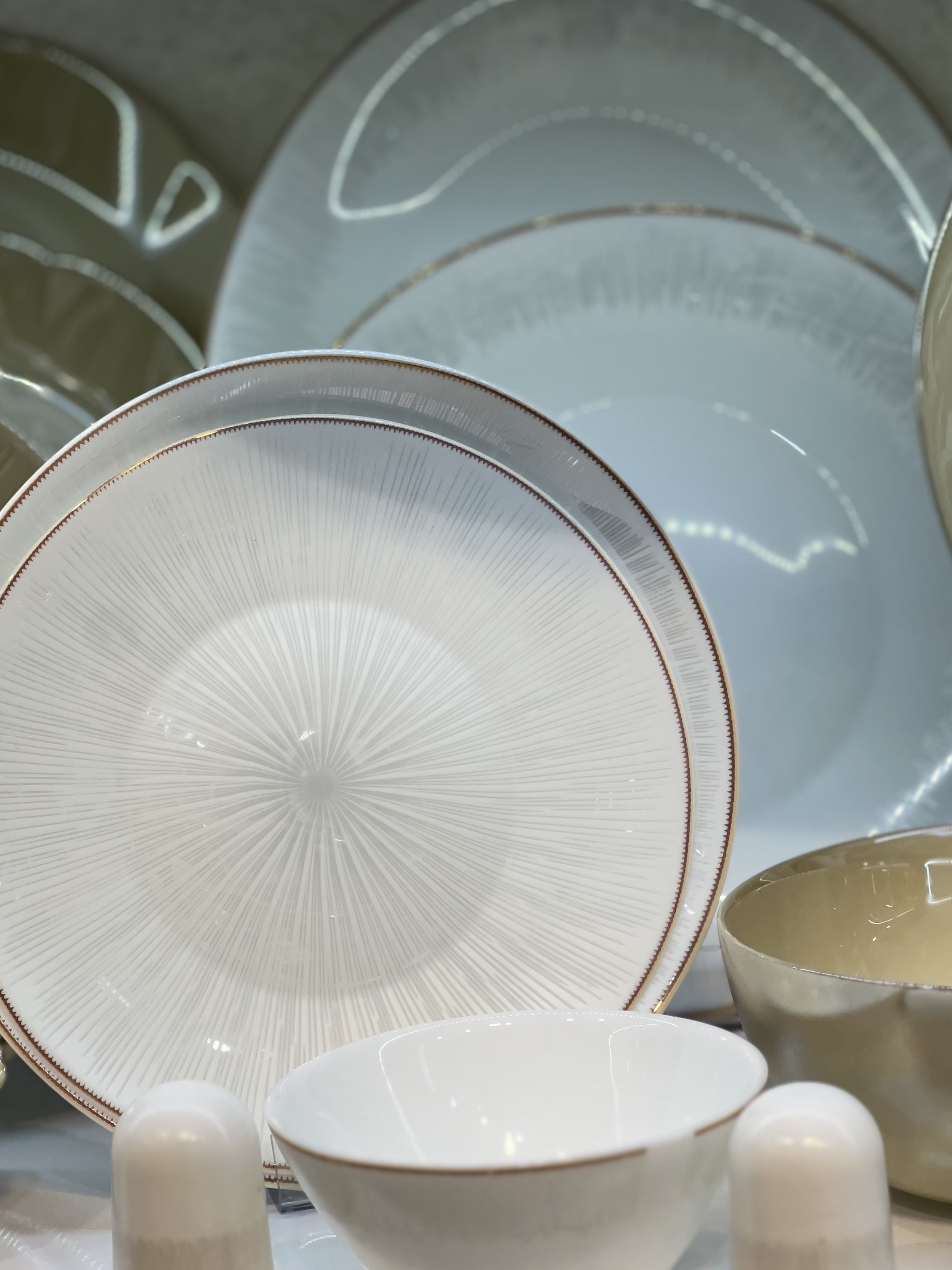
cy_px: 701
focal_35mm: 94
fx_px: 3447
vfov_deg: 20.9
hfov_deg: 15.7
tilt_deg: -12.8
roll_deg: +4.3
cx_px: 537
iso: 64
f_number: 2.8
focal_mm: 9
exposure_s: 1/100
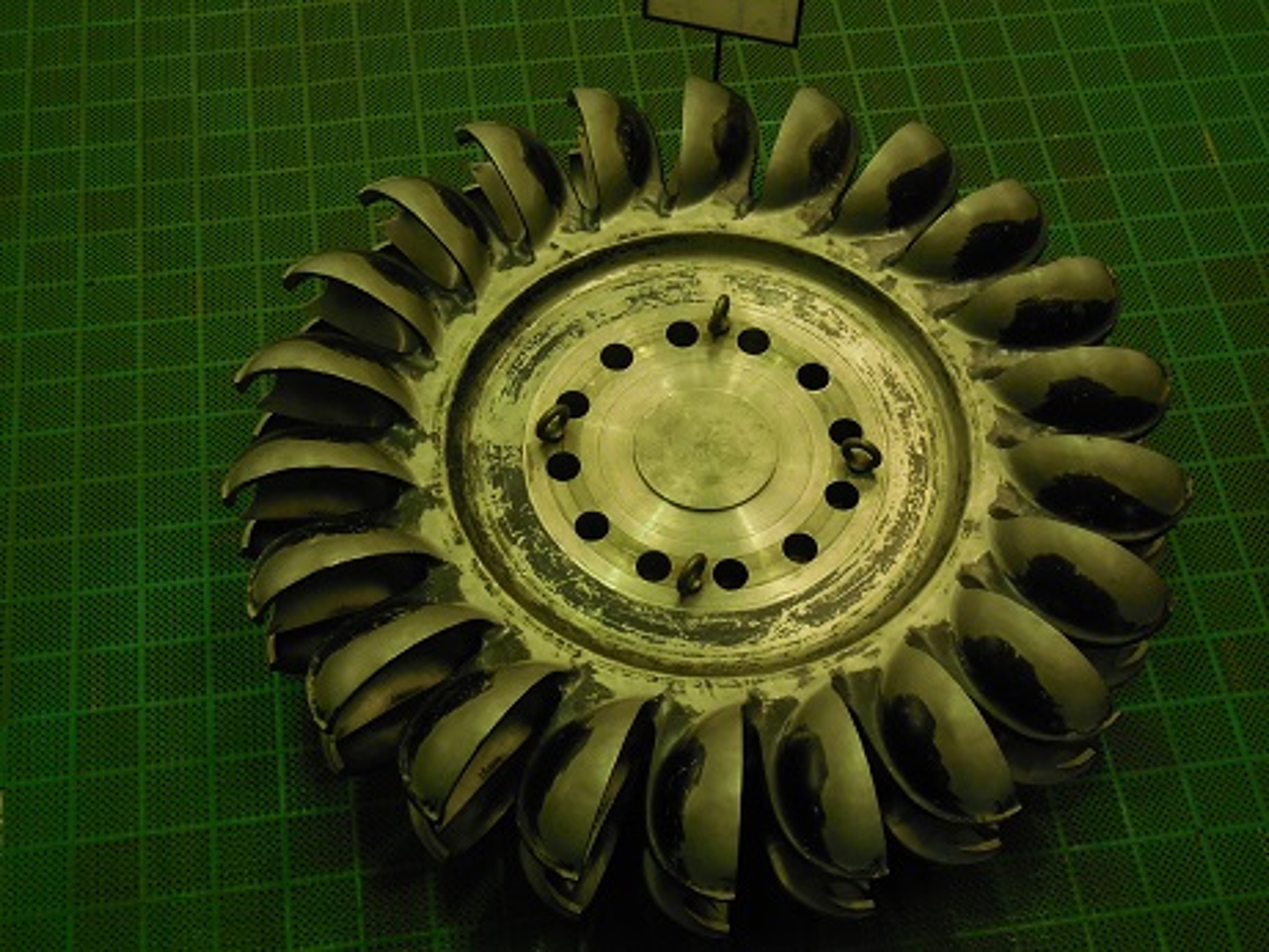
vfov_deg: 27.5
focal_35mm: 53
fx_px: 1943
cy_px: 476
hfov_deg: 36.2
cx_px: 634
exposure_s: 1/20
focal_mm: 9.4
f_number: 4
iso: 400
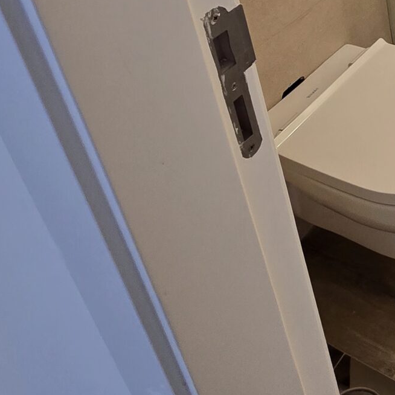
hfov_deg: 29.3
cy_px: -104
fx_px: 581
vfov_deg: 30.5
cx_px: 529
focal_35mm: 45
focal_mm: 2.2
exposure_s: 1/50
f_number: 2.2
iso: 80
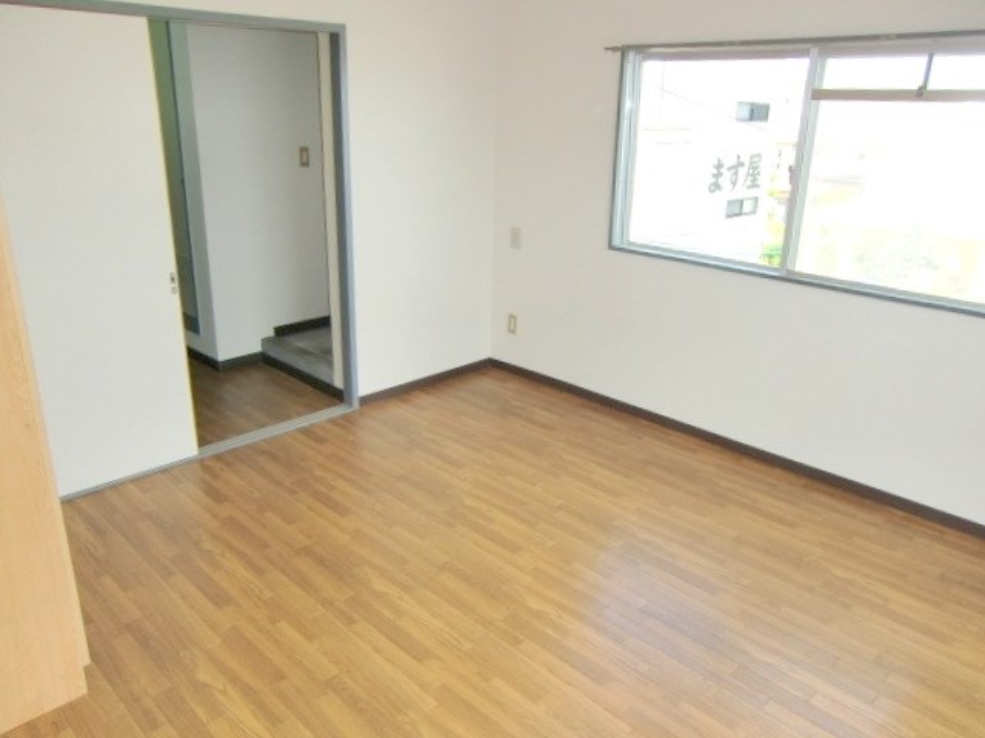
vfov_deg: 56.8
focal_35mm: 24
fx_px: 683
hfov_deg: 71.6
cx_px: 492
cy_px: 369
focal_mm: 4.3
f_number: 3.2
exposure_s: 1/125
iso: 64
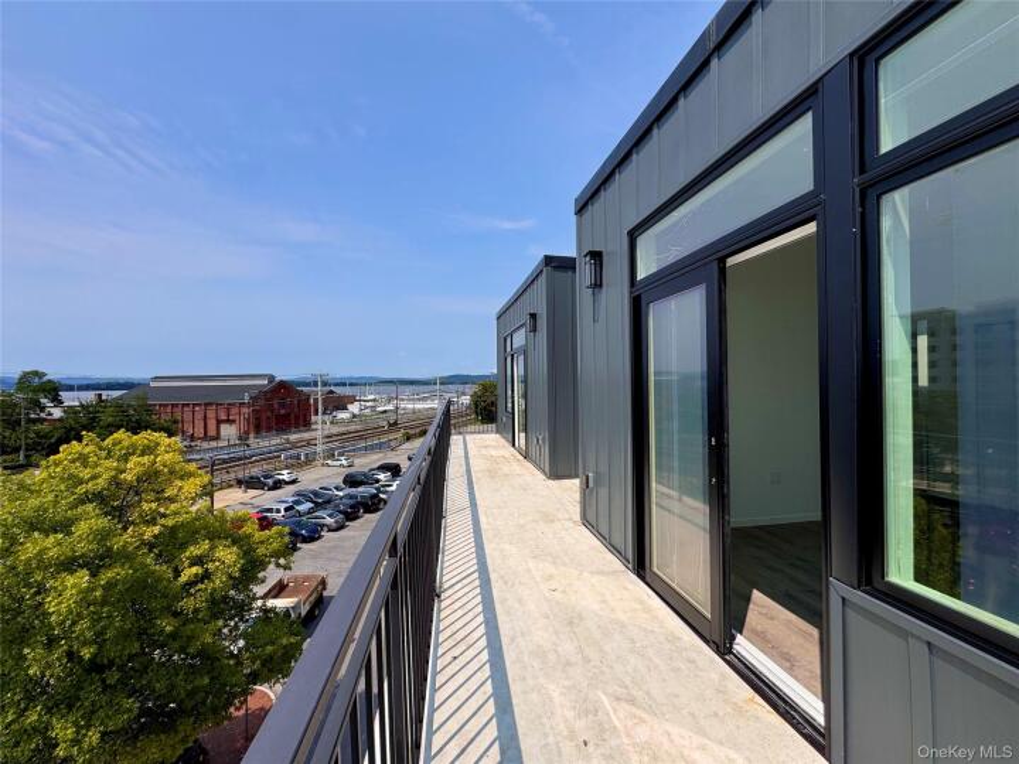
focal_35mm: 14
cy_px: 382
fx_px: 412
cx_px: 510
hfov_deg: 102.1
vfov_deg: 85.7
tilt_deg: +0.0
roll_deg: +1.3
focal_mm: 2.22
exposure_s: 1/2770
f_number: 2.2
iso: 50
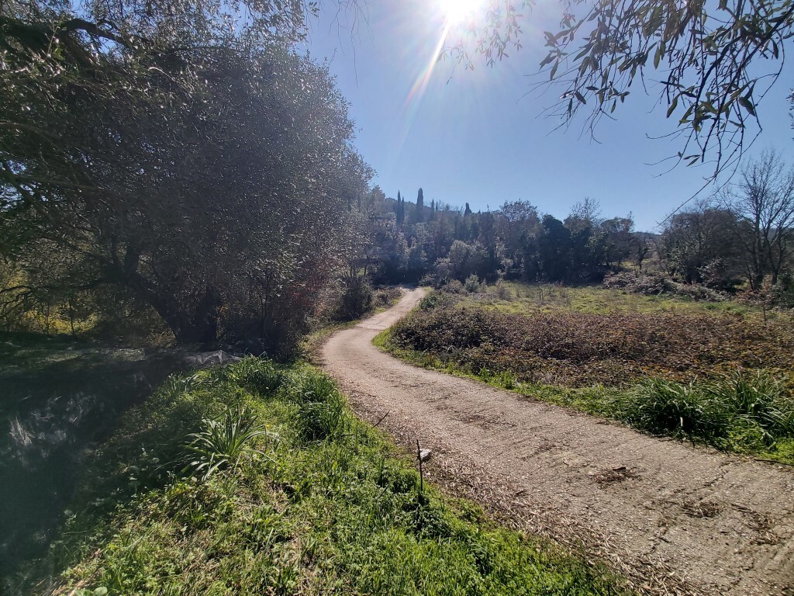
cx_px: 397
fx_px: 275
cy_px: 298
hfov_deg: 110.5
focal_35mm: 12
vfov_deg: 94.5
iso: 40
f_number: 2.2
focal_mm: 1.42
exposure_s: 1/1491
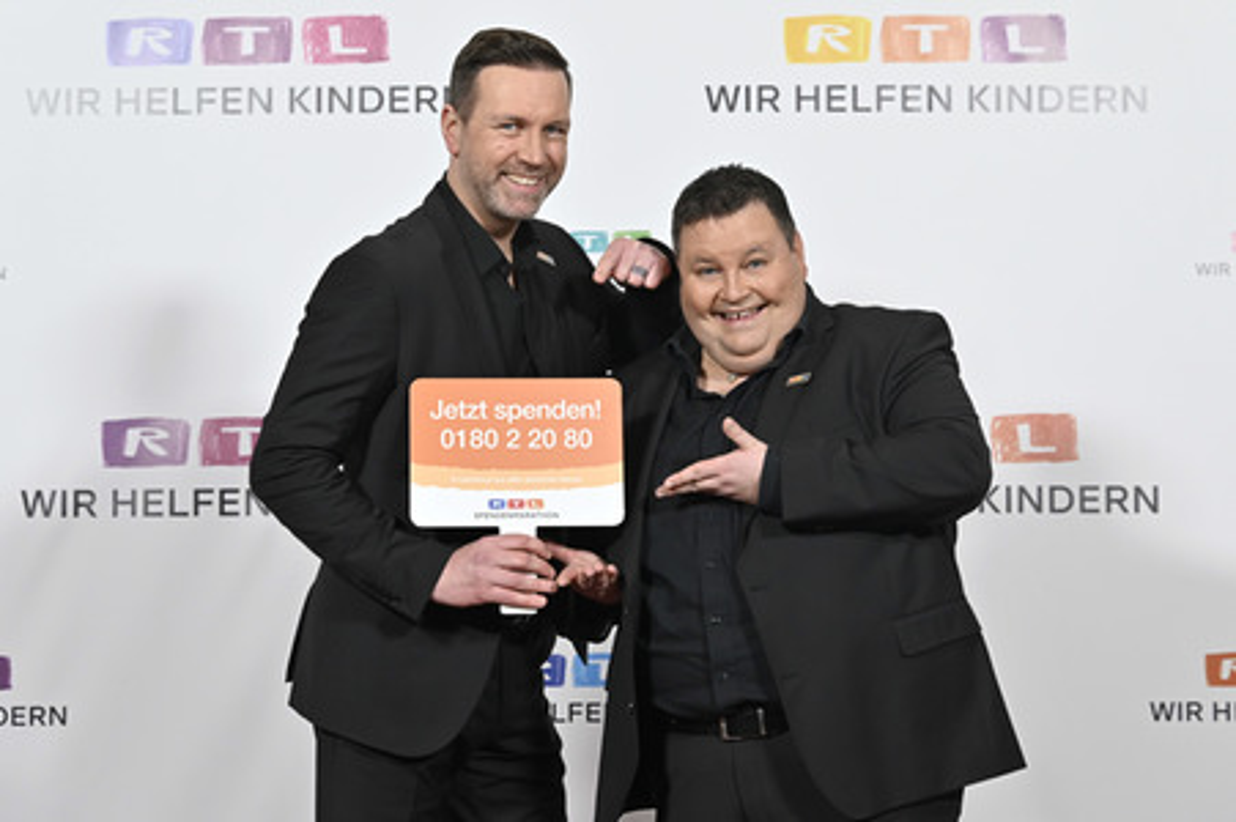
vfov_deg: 19.4
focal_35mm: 70
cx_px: 618
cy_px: 411
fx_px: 2402
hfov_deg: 28.9
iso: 1600
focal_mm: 70
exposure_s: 1/400
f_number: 4.5
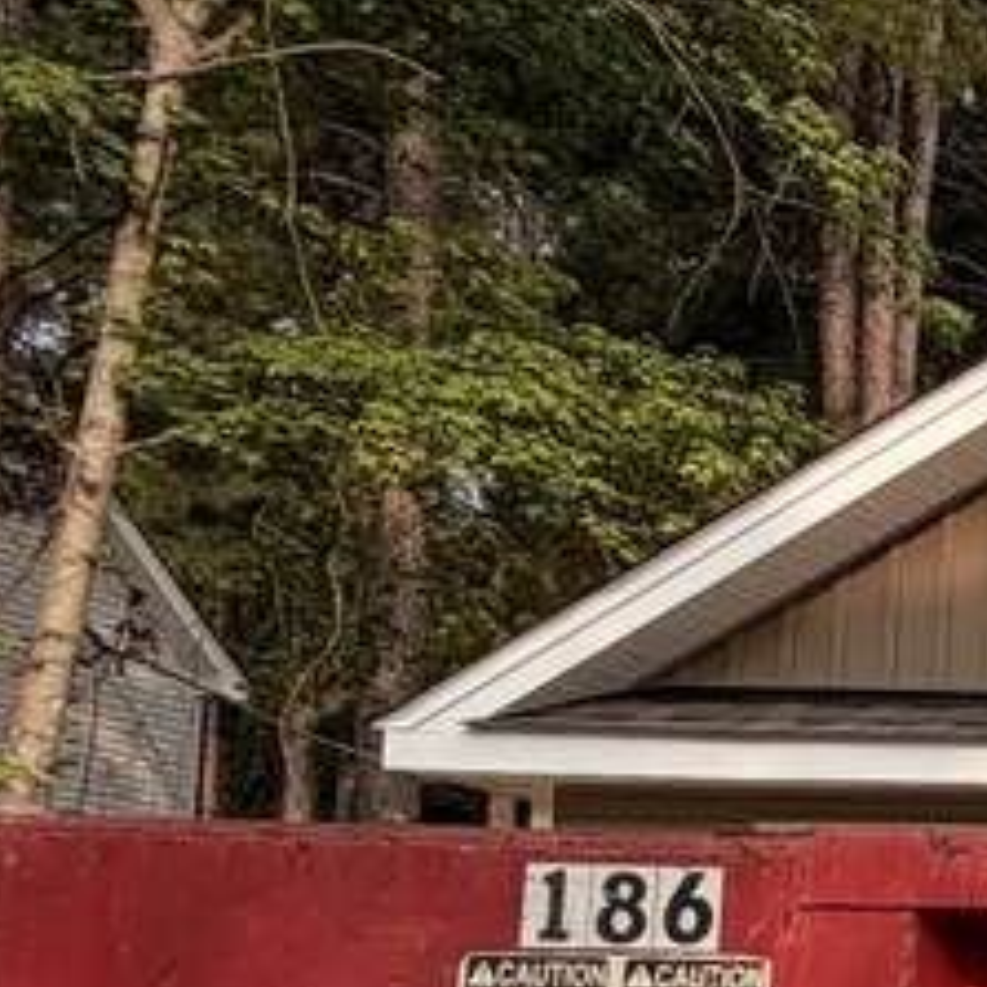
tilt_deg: +3.9
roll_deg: -0.9
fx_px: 2290
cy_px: 1058
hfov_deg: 14.0
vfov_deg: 23.0
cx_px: 2514
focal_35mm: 71
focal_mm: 2.22
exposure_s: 1/770
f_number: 2.2
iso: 32
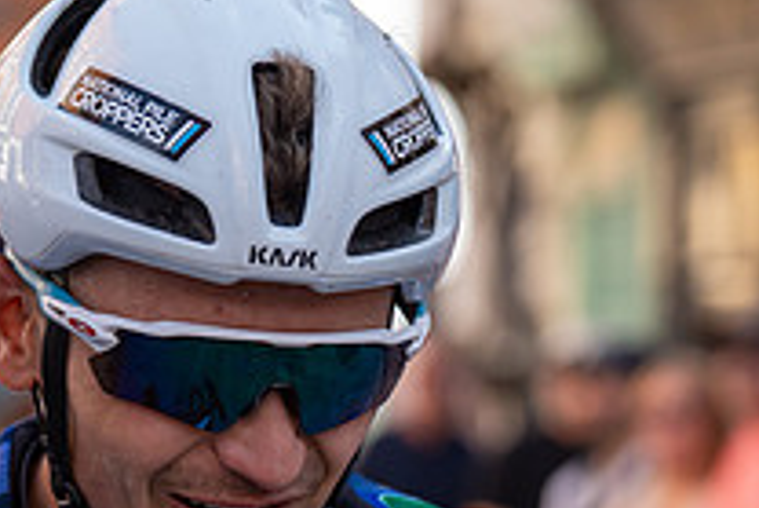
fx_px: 5169
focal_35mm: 245
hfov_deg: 8.4
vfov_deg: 5.6
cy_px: 517
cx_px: 197
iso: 640
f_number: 4
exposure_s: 1/1000
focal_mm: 88
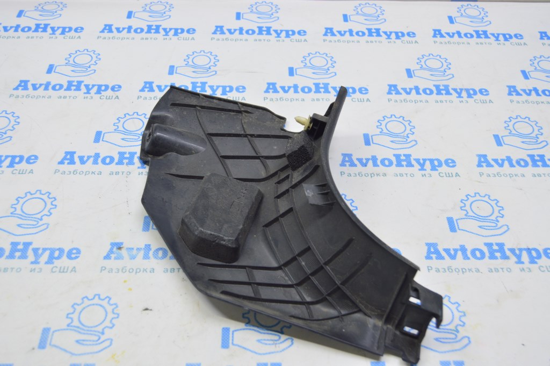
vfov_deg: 34.2
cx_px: 275
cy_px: 183
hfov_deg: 49.6
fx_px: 595
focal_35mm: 39
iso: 400
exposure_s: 1/20
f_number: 5.6
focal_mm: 26
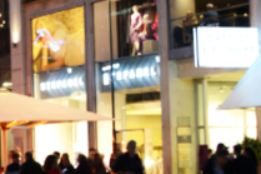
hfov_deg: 12.4
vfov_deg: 8.9
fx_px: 1108
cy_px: 30
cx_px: -190
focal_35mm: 153
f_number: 4
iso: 320
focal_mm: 32
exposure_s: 1/10
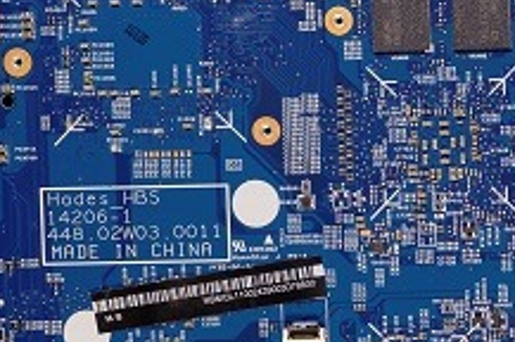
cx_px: 560
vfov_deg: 11.9
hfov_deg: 17.4
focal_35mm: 114
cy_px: 276
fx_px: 1628
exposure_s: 1/6
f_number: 8
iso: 100
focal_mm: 22
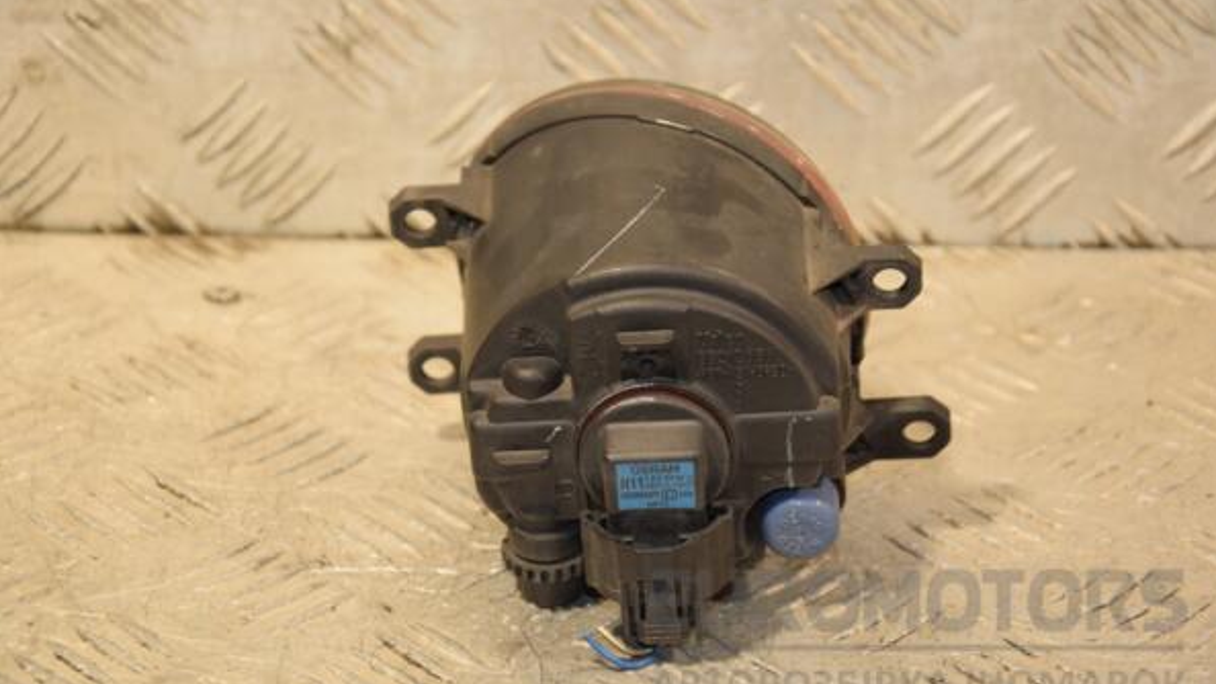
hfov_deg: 16.9
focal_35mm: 127
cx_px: 612
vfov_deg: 9.5
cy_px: 328
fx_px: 4095
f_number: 5.3
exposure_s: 1/100
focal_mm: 80
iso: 800
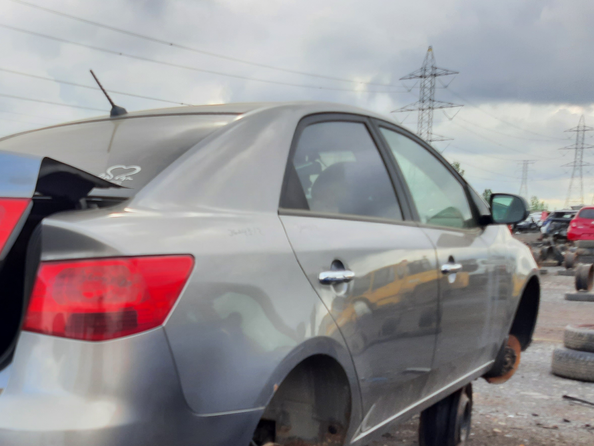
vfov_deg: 32.2
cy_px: 343
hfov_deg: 41.0
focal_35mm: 44
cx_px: 113
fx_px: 755
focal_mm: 3.92
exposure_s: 1/283
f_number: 1.7
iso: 40
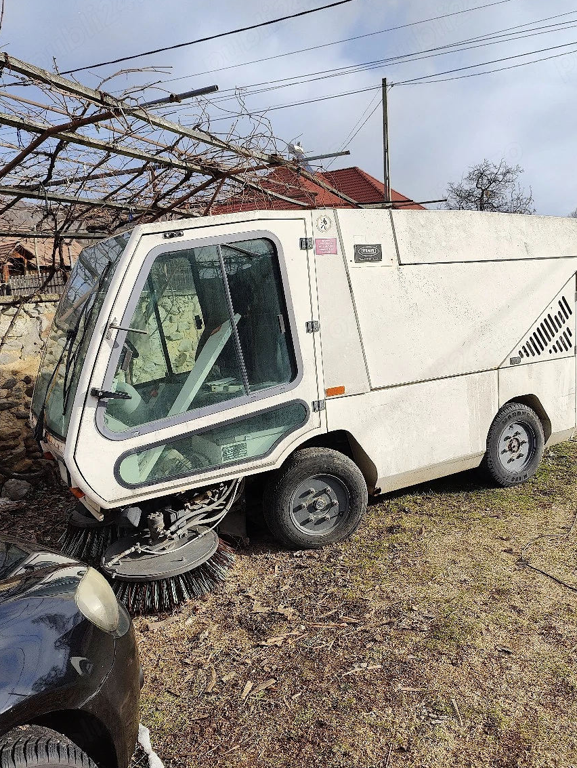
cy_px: 398
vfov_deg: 65.3
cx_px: 320
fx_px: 599
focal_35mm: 27
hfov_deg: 51.3
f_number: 1.8
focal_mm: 6.06
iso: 50
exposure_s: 1/2500
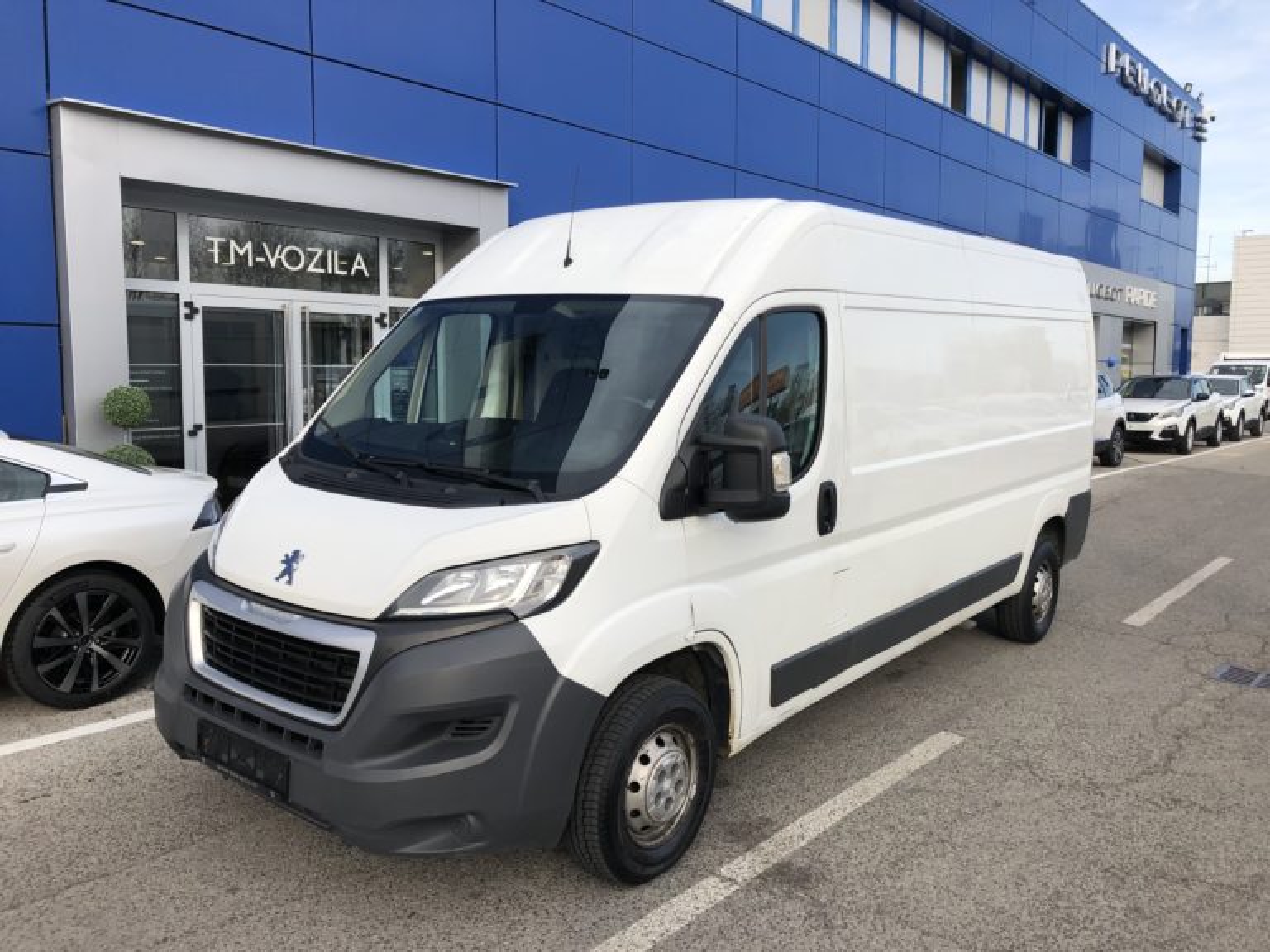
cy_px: 476
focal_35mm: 28
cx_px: 635
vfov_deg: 49.7
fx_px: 1027
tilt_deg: -4.3
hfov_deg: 63.4
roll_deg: +0.3
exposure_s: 1/842
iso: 20
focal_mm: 3.99
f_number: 1.8
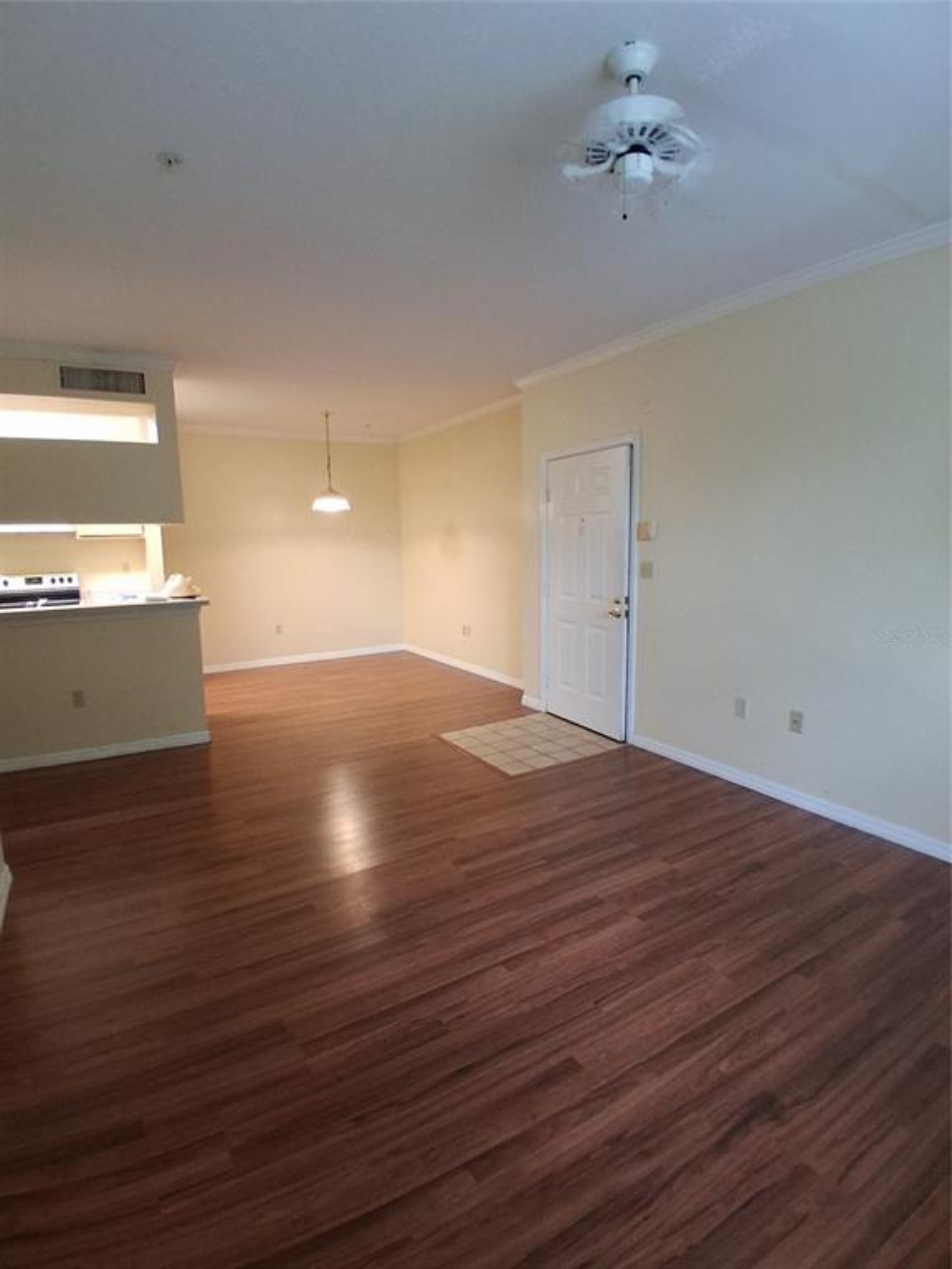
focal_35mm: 17
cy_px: 634
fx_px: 623
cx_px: 476
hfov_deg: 74.7
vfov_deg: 91.0
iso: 400
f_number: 2.2
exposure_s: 1/30
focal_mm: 1.4
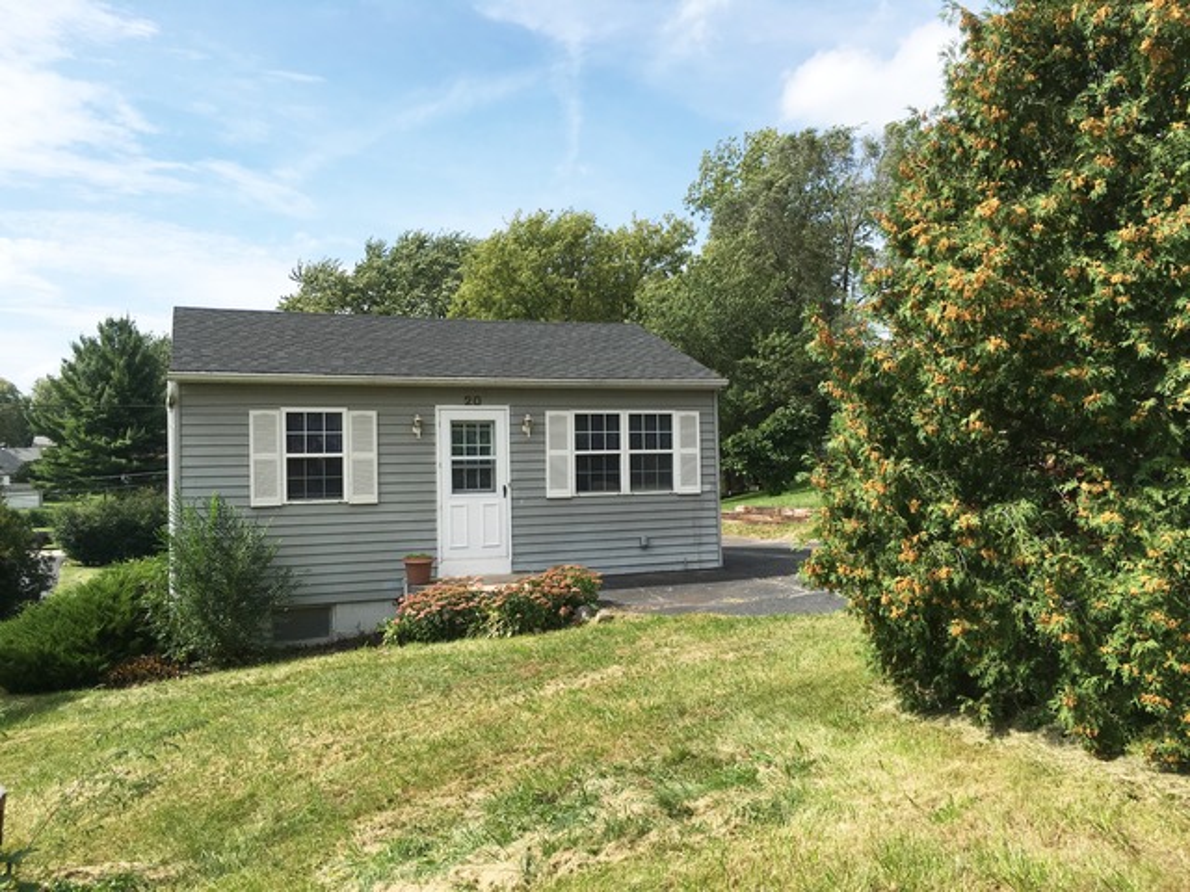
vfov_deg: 48.2
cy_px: 446
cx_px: 595
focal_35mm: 29
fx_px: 997
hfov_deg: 61.7
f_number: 2.2
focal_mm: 4.15
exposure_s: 1/1709
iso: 25
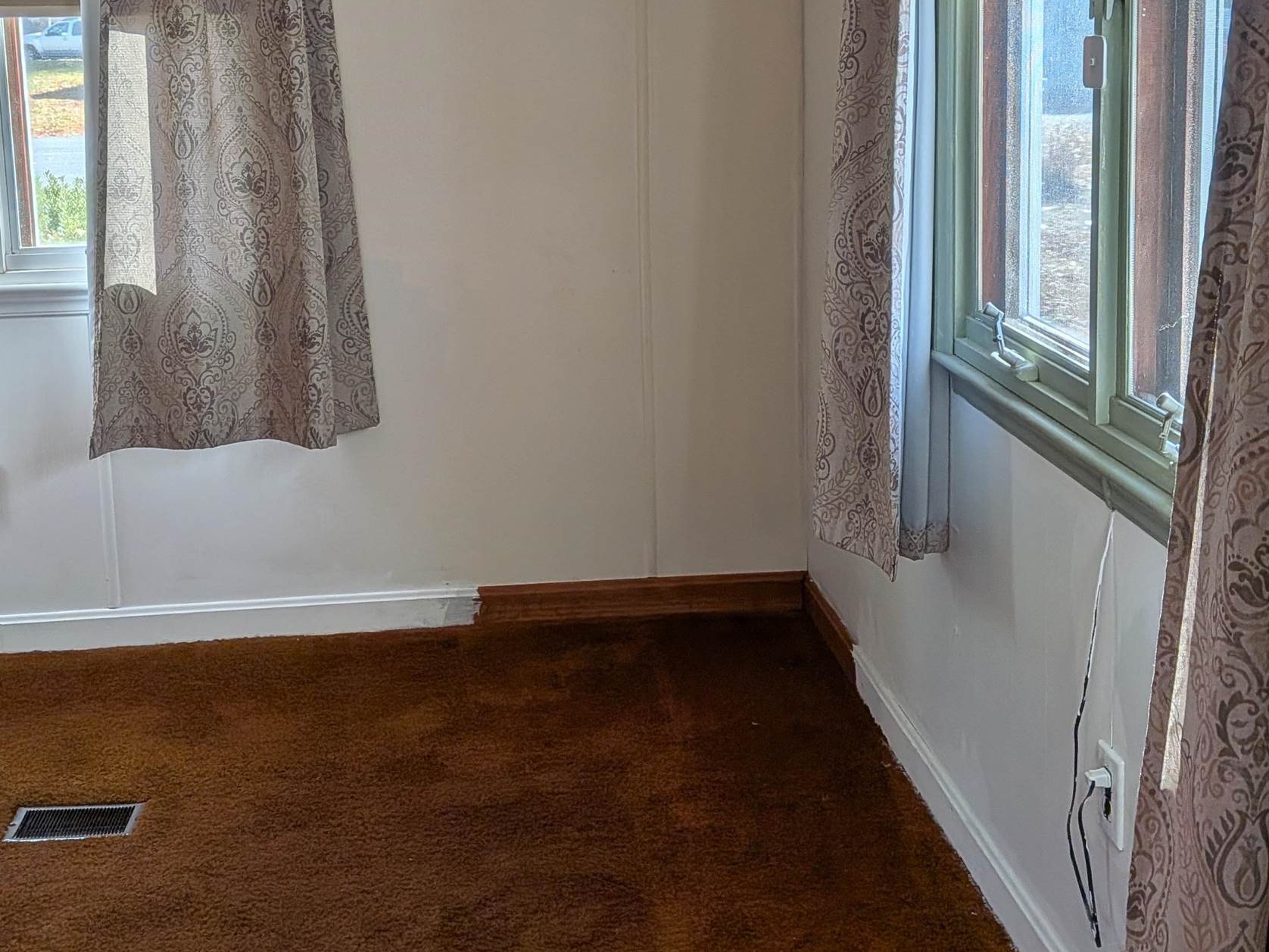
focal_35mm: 44
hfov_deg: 42.9
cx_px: 594
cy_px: 238
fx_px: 1613
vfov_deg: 32.3
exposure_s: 1/962
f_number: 1.7
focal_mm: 4.53
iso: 35
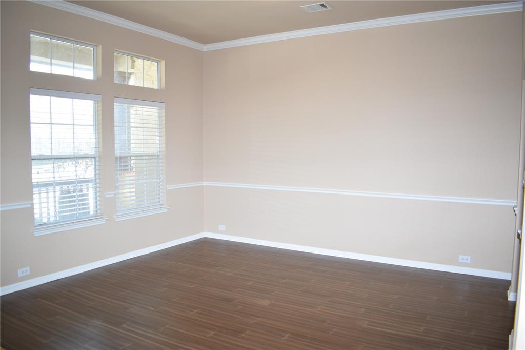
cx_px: 262
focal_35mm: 27
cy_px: 175
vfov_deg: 47.9
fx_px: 394
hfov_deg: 67.4
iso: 450
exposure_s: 1/60
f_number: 4
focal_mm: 18
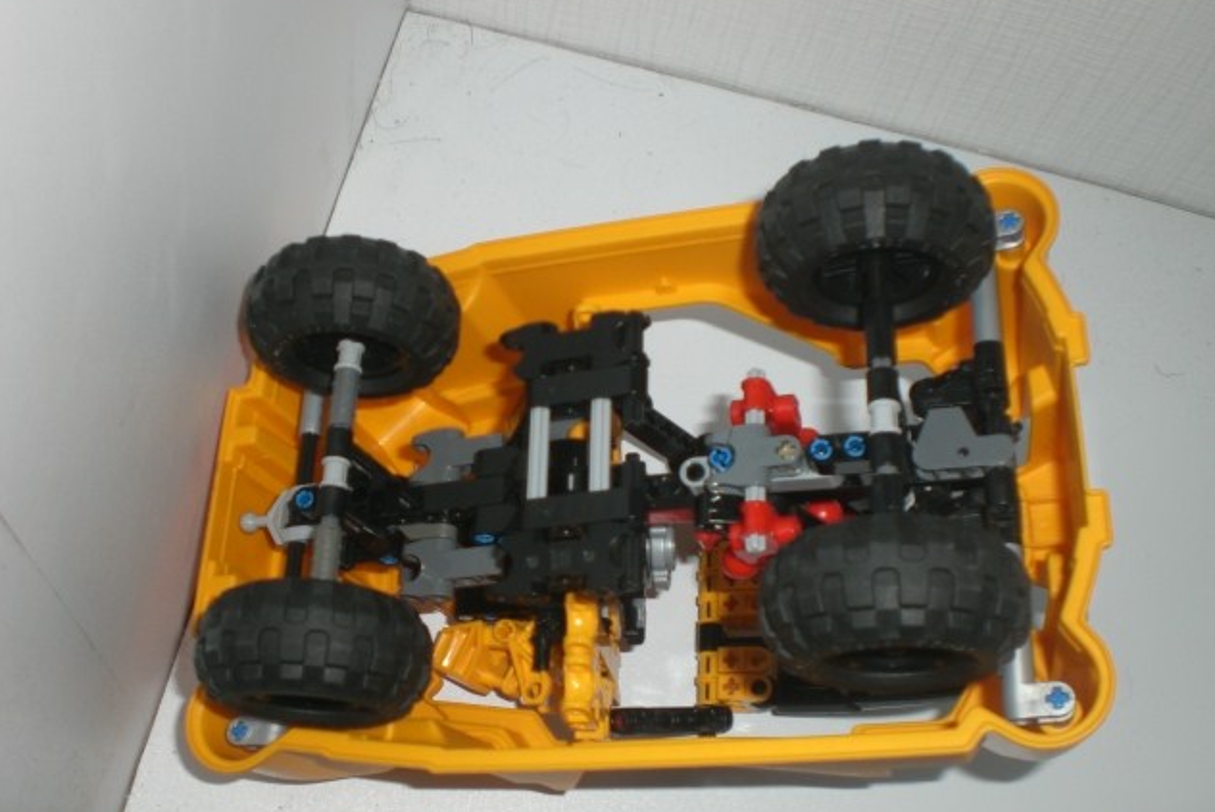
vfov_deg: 33.4
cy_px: 435
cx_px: 609
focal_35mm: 40
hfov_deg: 48.4
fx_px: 1351
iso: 50
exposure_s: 1/60
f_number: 3.1
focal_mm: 6.3
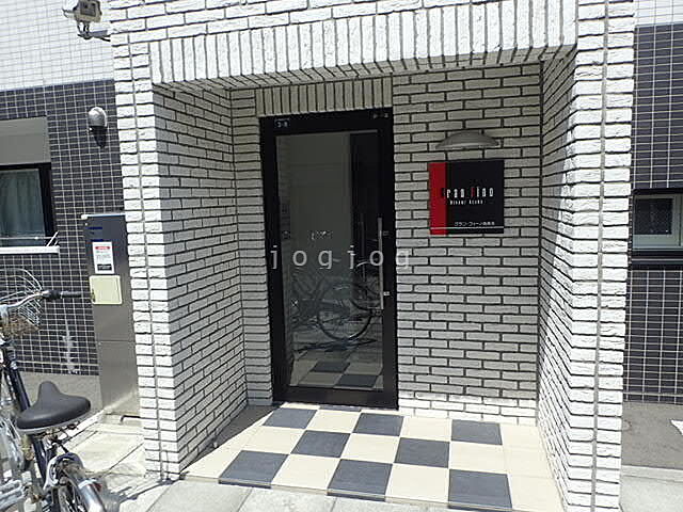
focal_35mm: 25
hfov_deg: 69.4
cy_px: 256
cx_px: 342
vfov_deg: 54.9
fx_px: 493
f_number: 8
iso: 100
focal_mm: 4.5
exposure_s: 1/200
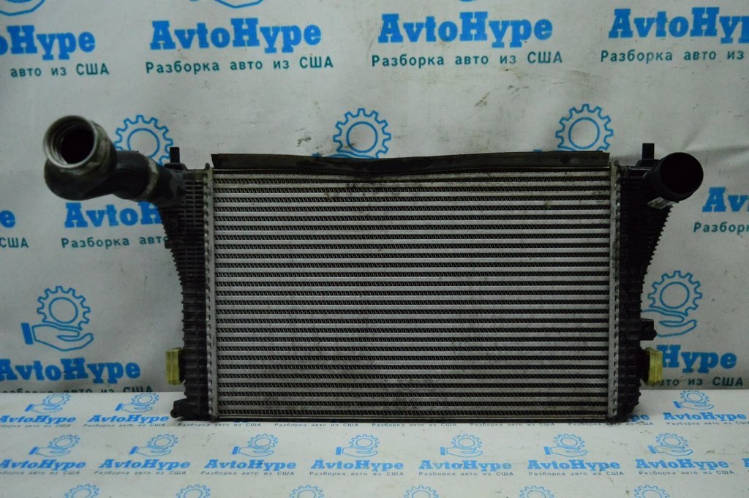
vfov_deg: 38.3
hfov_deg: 55.1
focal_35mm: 34
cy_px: 249
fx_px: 717
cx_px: 374
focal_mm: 23
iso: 6400
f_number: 4
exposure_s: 1/1250
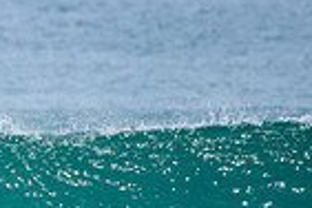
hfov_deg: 1.0
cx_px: -268
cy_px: 273
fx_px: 17774
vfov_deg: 0.7
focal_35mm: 2051
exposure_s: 1/2000
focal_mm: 500
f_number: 5.6
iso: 250
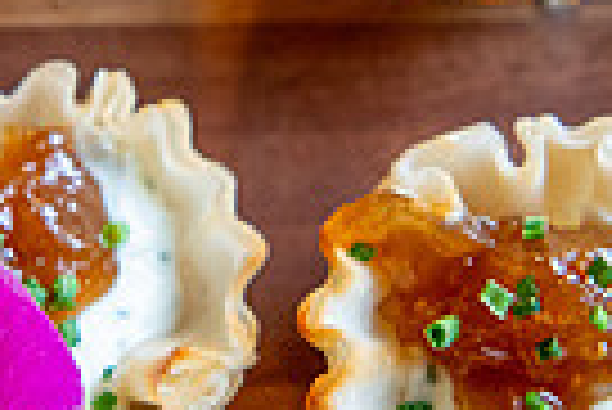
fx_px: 2519
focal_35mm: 148
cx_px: 176
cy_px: 153
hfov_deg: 13.8
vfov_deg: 9.3
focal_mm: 34
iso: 2000
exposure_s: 1/320
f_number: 4
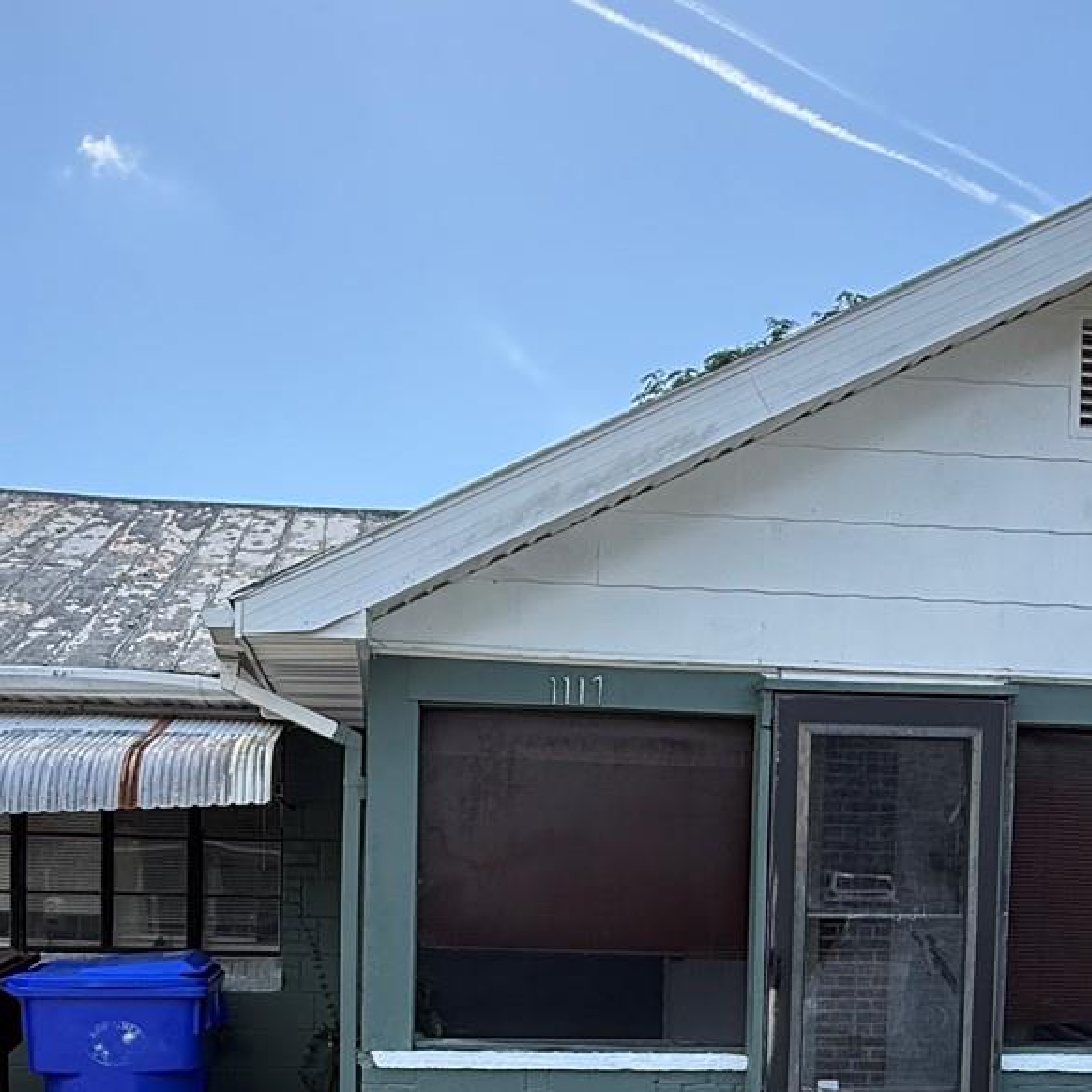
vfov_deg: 44.8
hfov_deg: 48.3
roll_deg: -1.1
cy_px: 946
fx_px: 1213
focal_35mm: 34
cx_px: 478
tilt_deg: -2.0
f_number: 2.2
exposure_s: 1/658
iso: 64
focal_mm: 2.22
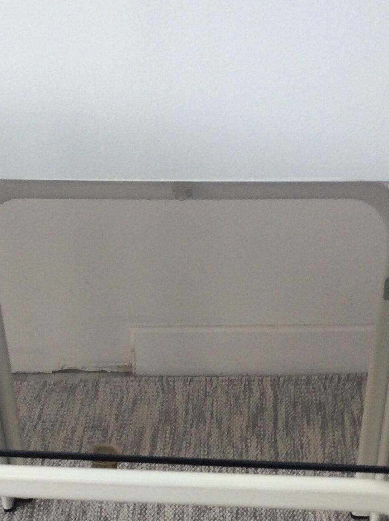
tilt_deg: -38.1
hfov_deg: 22.1
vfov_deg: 28.5
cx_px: 145
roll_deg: +2.9
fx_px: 991
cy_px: 450
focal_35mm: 66
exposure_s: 1/50
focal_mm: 3.3
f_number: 2.4
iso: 32
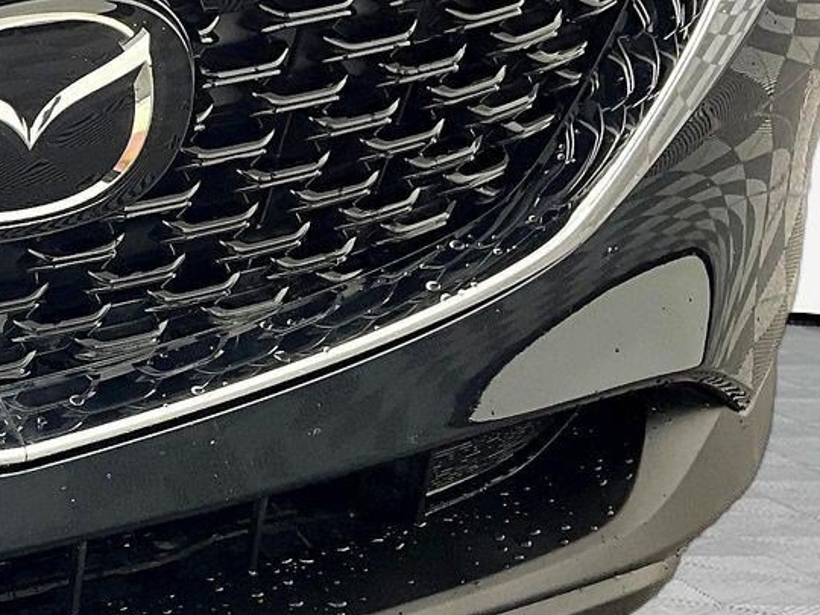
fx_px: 2037
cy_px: 243
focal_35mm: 86
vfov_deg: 17.2
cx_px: -275
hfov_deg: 20.6
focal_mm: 3
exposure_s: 1/60
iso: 80
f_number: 1.8
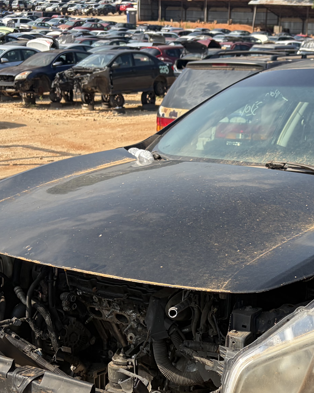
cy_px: 303
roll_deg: -1.5
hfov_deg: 23.8
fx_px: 732
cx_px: 254
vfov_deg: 29.5
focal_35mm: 63
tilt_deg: -21.3
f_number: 1.6
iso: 50
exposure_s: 1/1901
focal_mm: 5.96
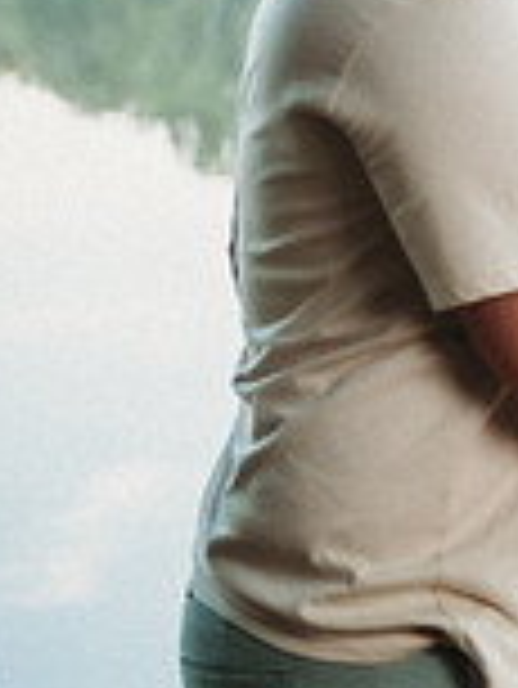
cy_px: 191
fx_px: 3268
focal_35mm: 164
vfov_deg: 12.0
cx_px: 1284
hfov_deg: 8.3
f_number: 2.8
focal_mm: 45
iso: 200
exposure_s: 1/200
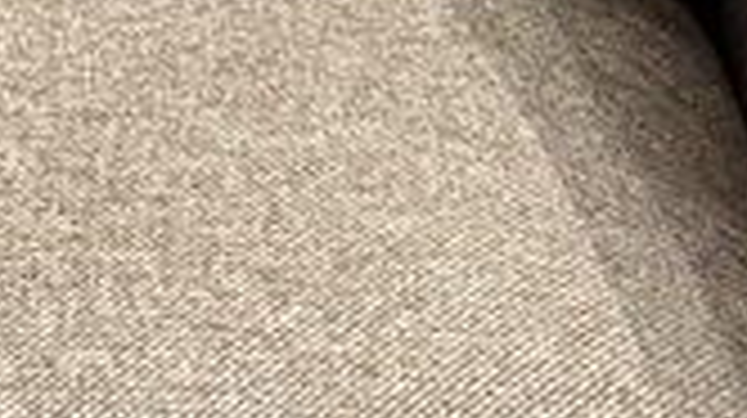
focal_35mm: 189
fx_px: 3740
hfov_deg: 11.3
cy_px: -94
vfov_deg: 6.4
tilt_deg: -39.2
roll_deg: +0.5
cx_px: 4
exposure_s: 1/60
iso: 500
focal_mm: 6.76
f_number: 1.78
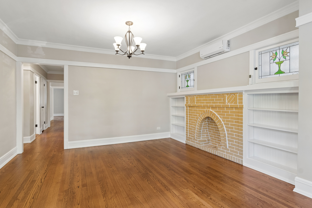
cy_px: 104
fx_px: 156
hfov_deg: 90.0
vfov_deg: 67.3
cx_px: 156
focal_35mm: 18
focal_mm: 12
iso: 400
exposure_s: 1/20
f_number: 8
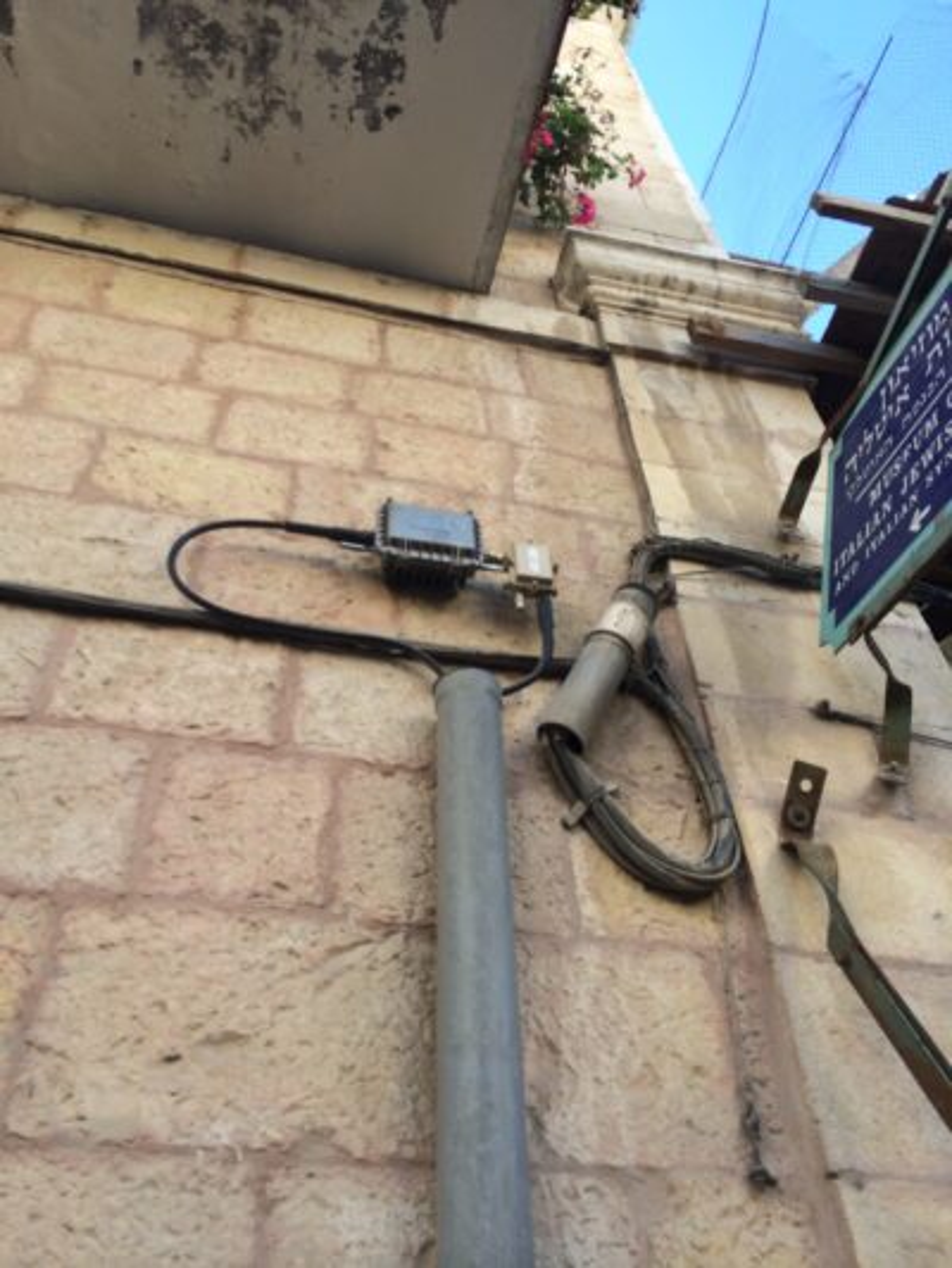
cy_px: 634
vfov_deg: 60.0
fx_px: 1100
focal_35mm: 30
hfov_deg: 46.8
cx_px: 476
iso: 32
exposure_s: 1/339
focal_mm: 4.12
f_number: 2.2
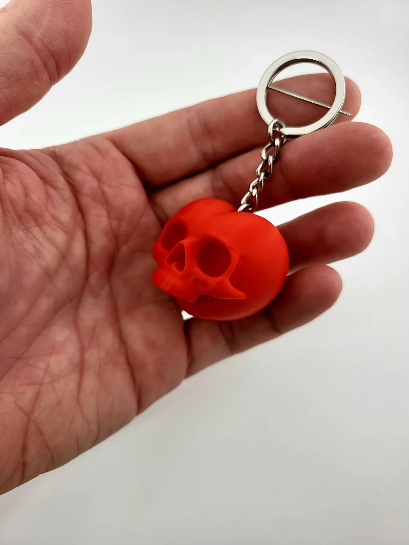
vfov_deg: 71.6
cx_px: 204
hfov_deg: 56.8
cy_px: 272
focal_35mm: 24
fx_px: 378
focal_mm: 5
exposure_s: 1/101
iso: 50
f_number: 1.8
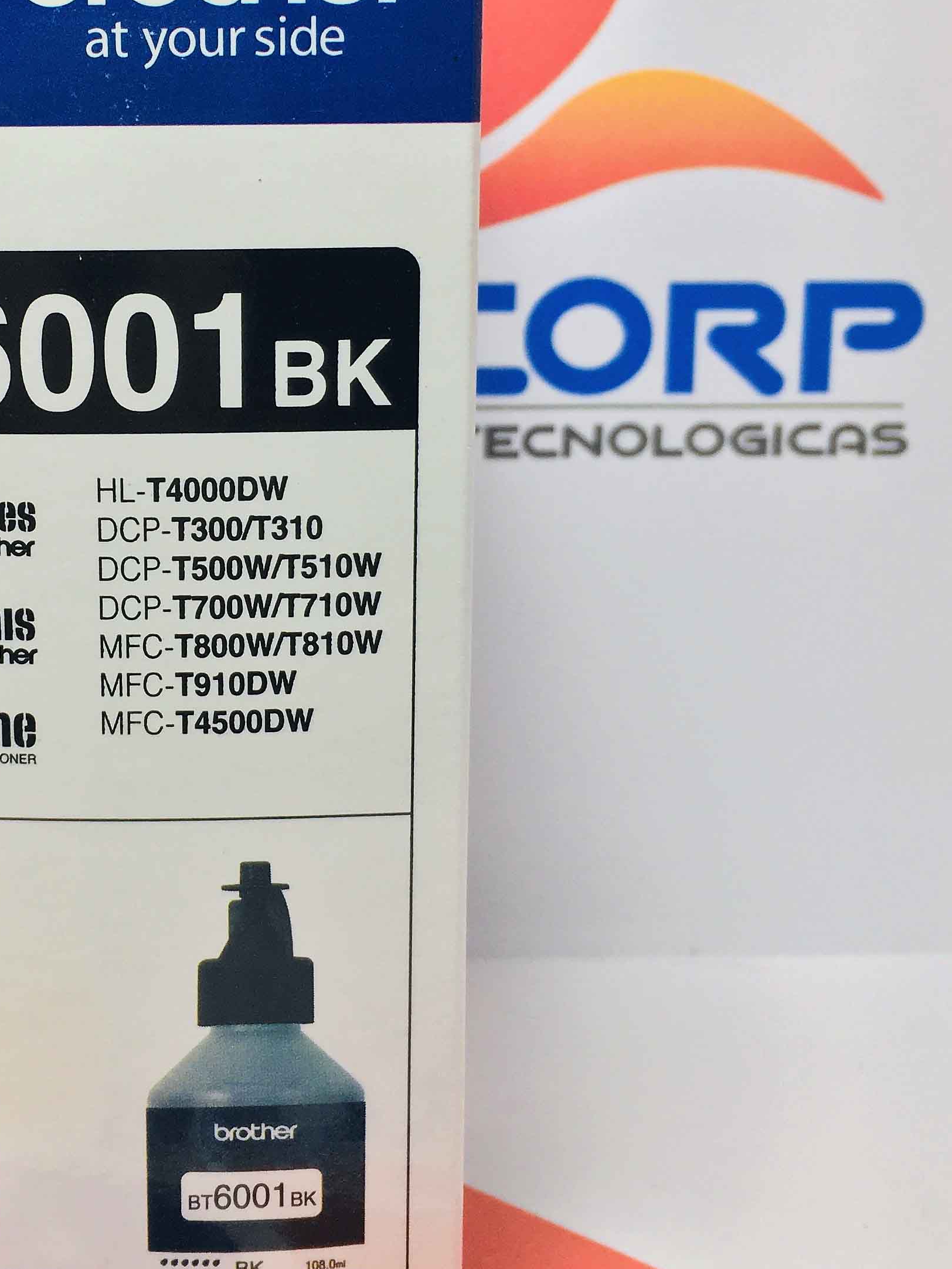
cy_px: 448
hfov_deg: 26.5
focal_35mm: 54
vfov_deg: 35.3
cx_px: 193
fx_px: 1980
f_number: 2.2
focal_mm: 4.15
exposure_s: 1/120
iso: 40
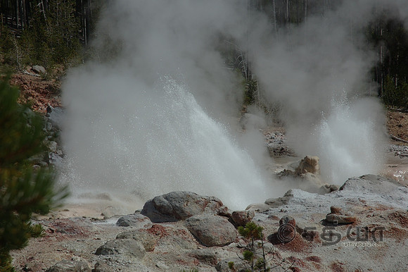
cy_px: 136
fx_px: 1189
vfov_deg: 13.0
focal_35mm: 105
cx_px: 204
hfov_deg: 19.5
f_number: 9
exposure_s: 1/320
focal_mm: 70
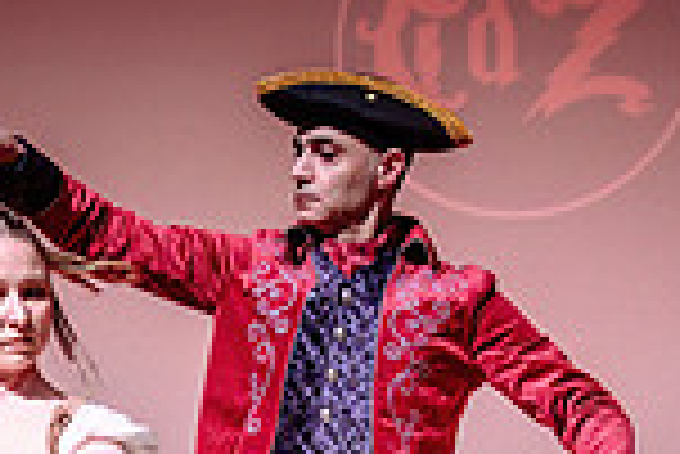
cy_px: 651
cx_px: 200
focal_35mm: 144
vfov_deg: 9.3
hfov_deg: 14.2
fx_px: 2723
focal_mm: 34.5
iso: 1600
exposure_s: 1/200
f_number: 2.8
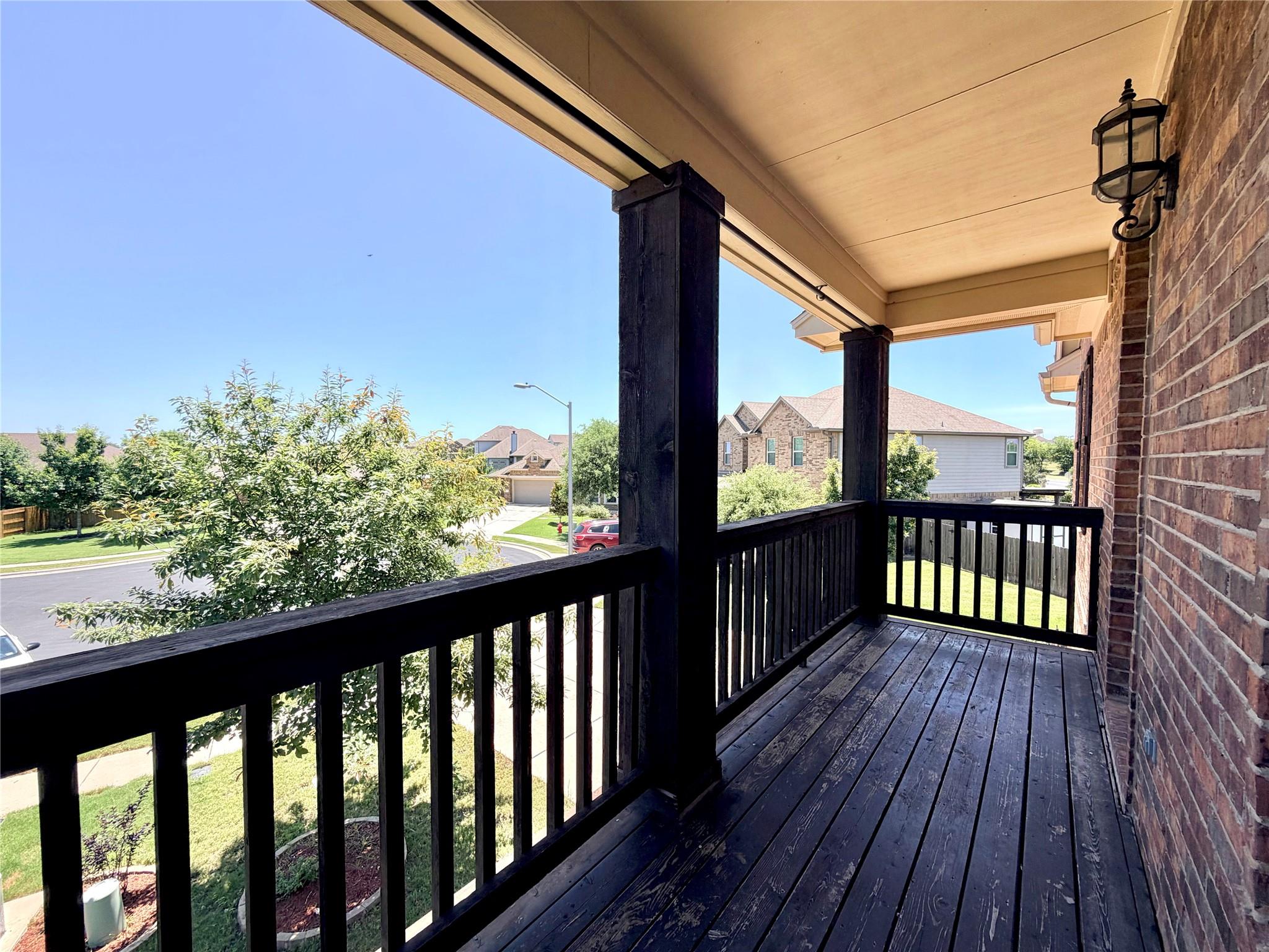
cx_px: 634
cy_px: 476
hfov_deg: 102.1
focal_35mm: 14
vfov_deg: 85.7
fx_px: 513
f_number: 2.2
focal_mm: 2.22
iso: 32
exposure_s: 1/770
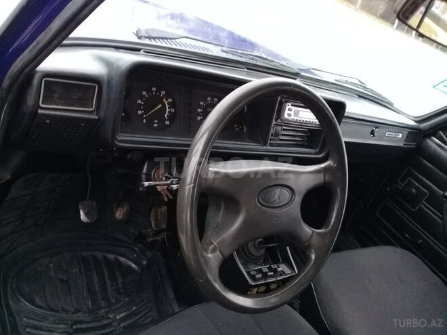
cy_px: 168
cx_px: 224
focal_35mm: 31
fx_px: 400
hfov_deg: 58.4
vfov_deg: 45.4
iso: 250
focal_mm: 3.3
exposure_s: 1/25
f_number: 2.2
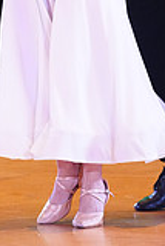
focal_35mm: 608
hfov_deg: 2.3
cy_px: -132
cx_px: 61
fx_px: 4171
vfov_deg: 3.4
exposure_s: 1/400
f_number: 2.8
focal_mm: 168
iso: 5000
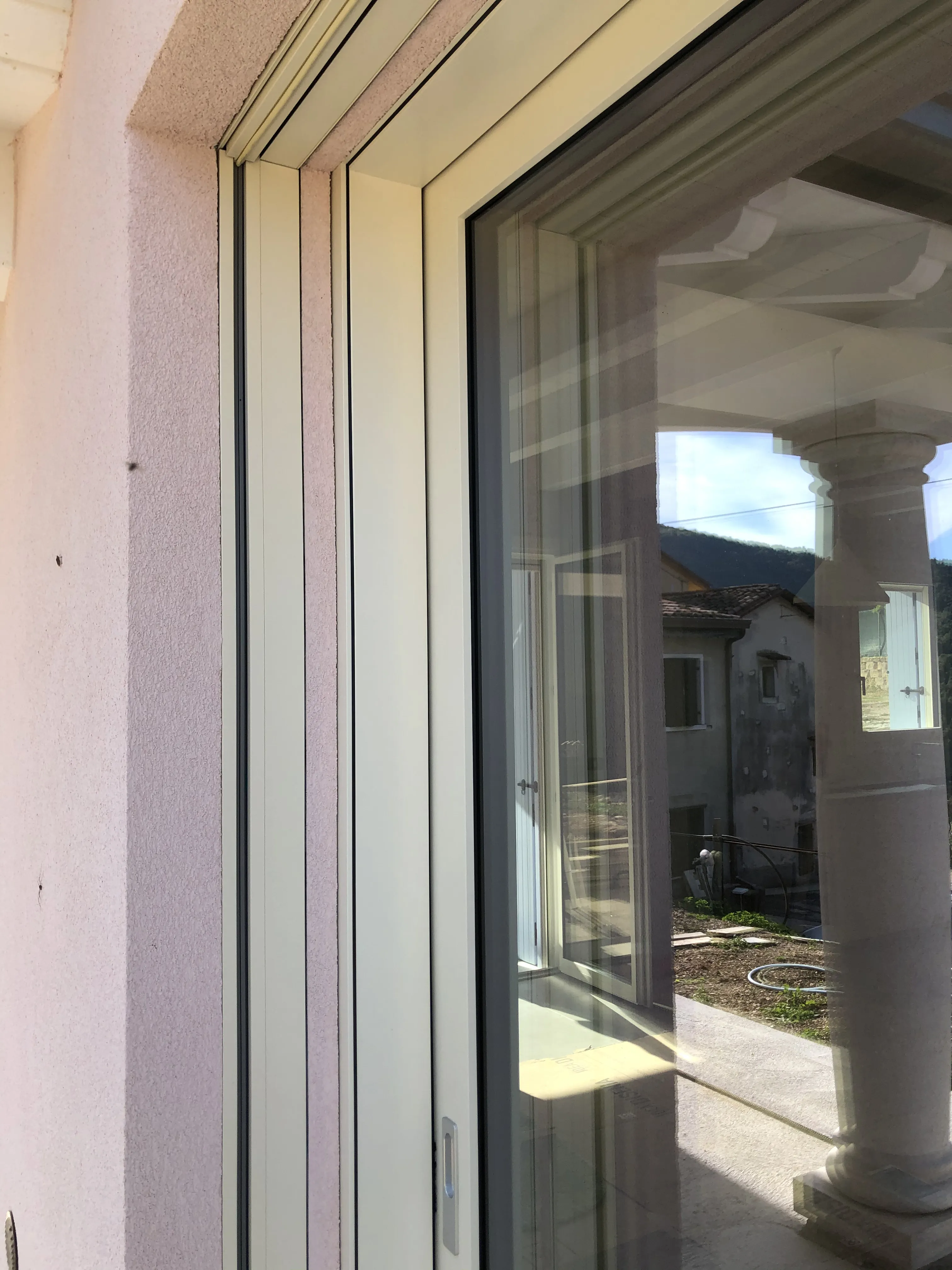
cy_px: 635
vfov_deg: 63.4
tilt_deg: +1.6
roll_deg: +0.9
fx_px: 1027
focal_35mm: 28
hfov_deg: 49.7
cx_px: 476
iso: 20
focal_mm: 3.99
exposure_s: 1/471
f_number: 1.8
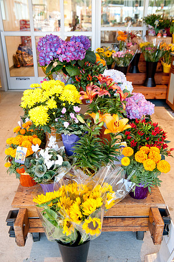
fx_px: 247
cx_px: 87
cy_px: 131
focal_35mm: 34
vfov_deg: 55.8
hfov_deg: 38.8
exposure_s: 1/125
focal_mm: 34
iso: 500
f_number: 4.5
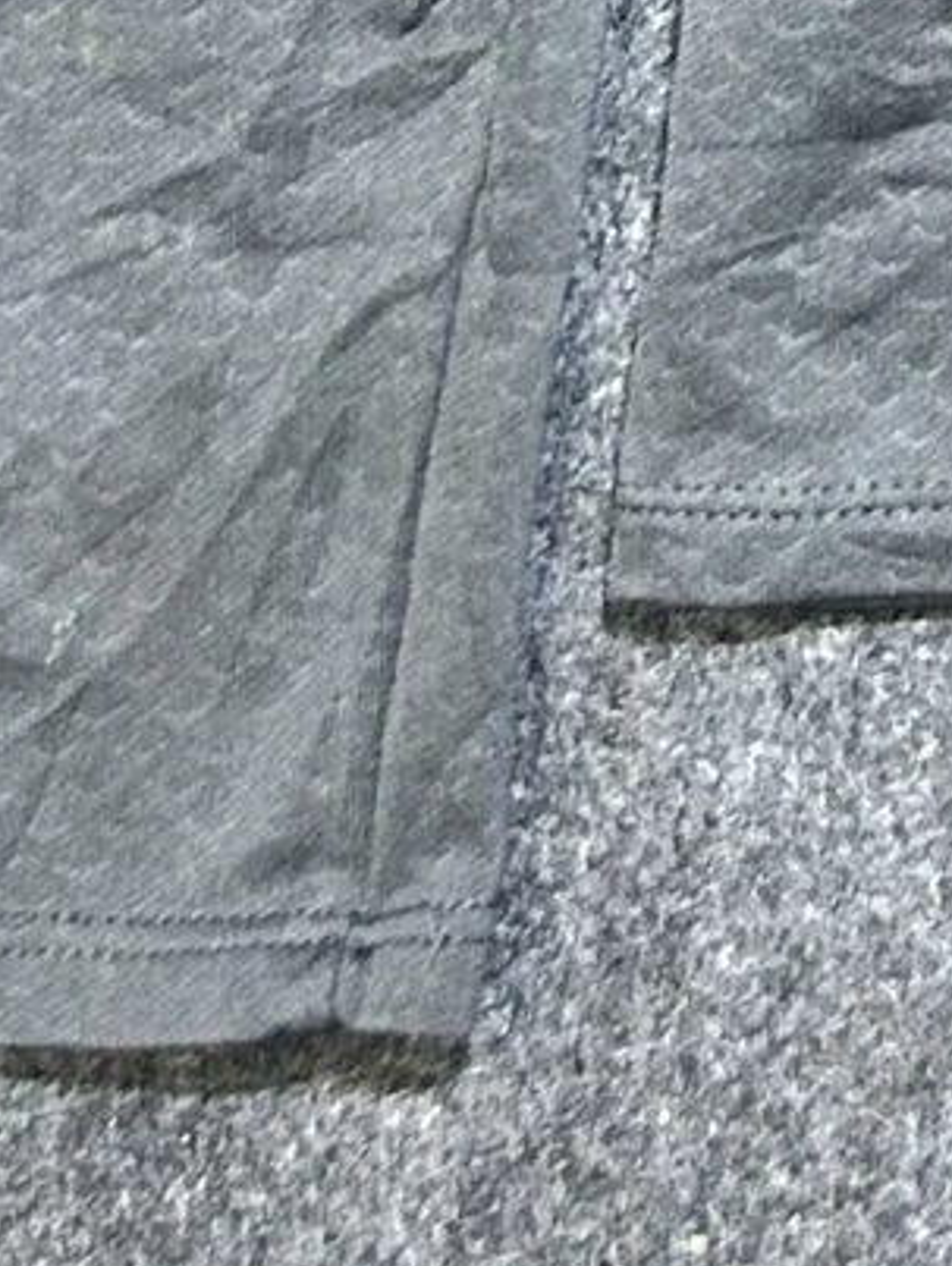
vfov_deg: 10.3
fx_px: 6041
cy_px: -1778
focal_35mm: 165
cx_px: 2482
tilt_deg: -57.7
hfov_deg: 8.1
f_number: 1.5
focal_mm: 5.7
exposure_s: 1/50
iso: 160
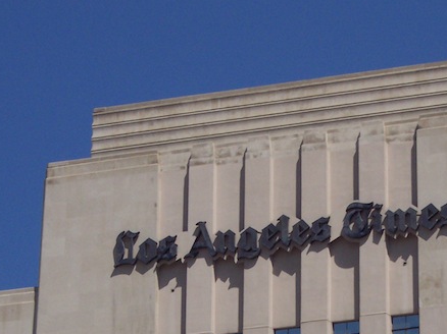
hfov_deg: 8.5
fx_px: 3020
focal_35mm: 234
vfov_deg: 6.3
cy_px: 278
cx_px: 304
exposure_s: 1/500
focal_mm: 24
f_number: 8
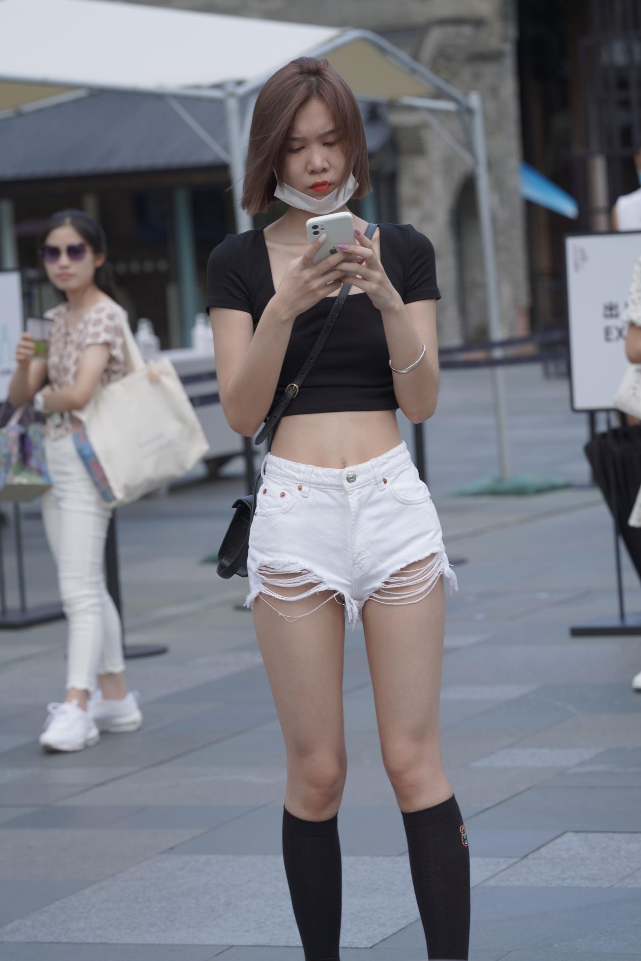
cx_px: 320
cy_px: 480
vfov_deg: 15.2
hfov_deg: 10.2
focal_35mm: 135
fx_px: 3606
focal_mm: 135
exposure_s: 1/400
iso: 250
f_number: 5.6
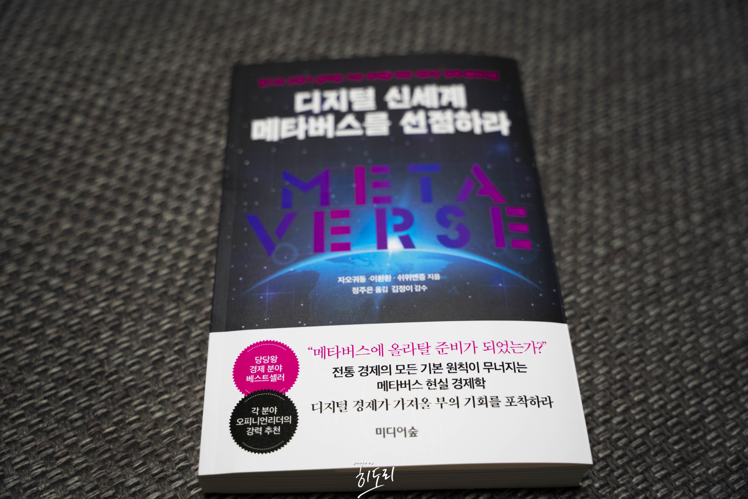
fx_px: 868
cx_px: 374
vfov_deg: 32.0
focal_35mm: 42
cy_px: 250
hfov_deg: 46.6
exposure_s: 1/50
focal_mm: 41.8
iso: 125
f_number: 3.2
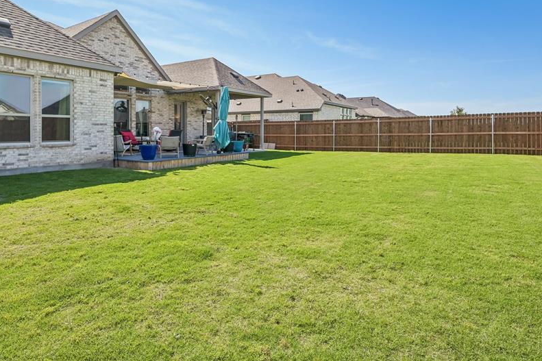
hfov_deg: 76.7
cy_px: 128
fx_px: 341
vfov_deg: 55.0
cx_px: 239
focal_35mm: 23
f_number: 8
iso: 400
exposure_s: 1/1000
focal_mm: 17.5
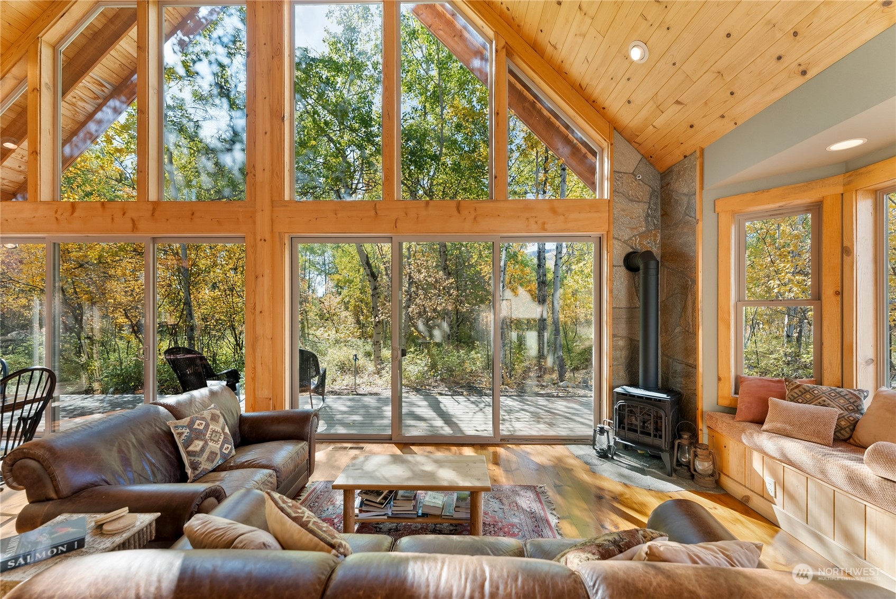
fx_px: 349
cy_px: 300
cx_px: 448
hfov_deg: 104.2
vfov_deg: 81.3
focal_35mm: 14
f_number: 3.5
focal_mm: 14
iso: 400
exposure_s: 1/50
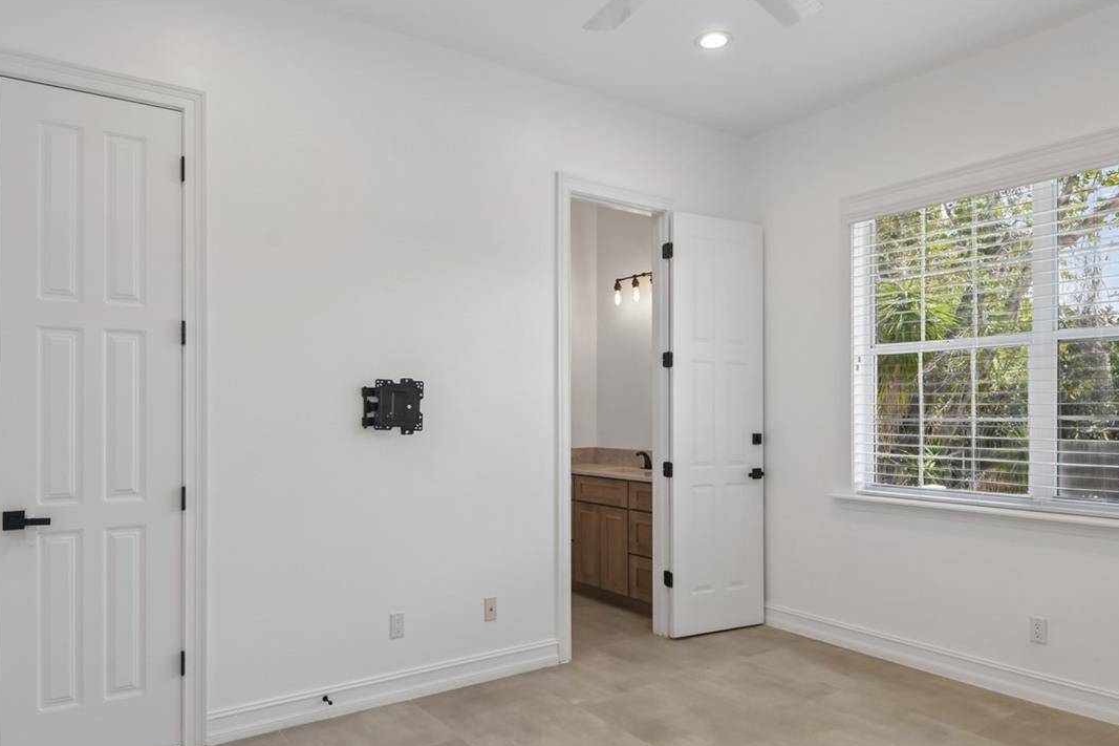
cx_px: 547
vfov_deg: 52.9
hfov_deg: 73.7
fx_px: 746
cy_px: 426
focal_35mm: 24
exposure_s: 1/60
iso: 400
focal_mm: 16
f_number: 8
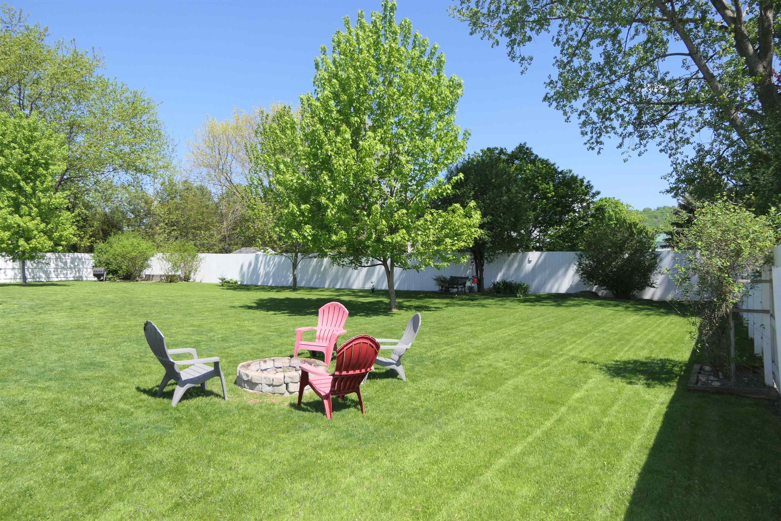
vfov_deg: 53.1
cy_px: 260
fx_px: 521
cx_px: 390
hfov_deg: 73.7
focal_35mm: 24
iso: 125
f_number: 3.2
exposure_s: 1/1000
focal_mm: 8.8
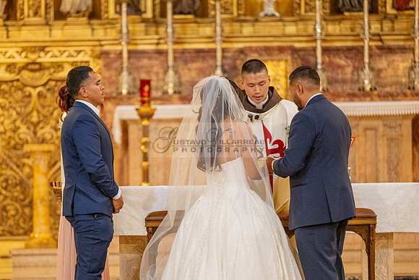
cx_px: 172
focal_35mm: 236
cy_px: 165
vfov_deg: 5.8
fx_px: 2748
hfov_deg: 8.7
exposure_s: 1/200
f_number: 2.8
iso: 2000
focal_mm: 200
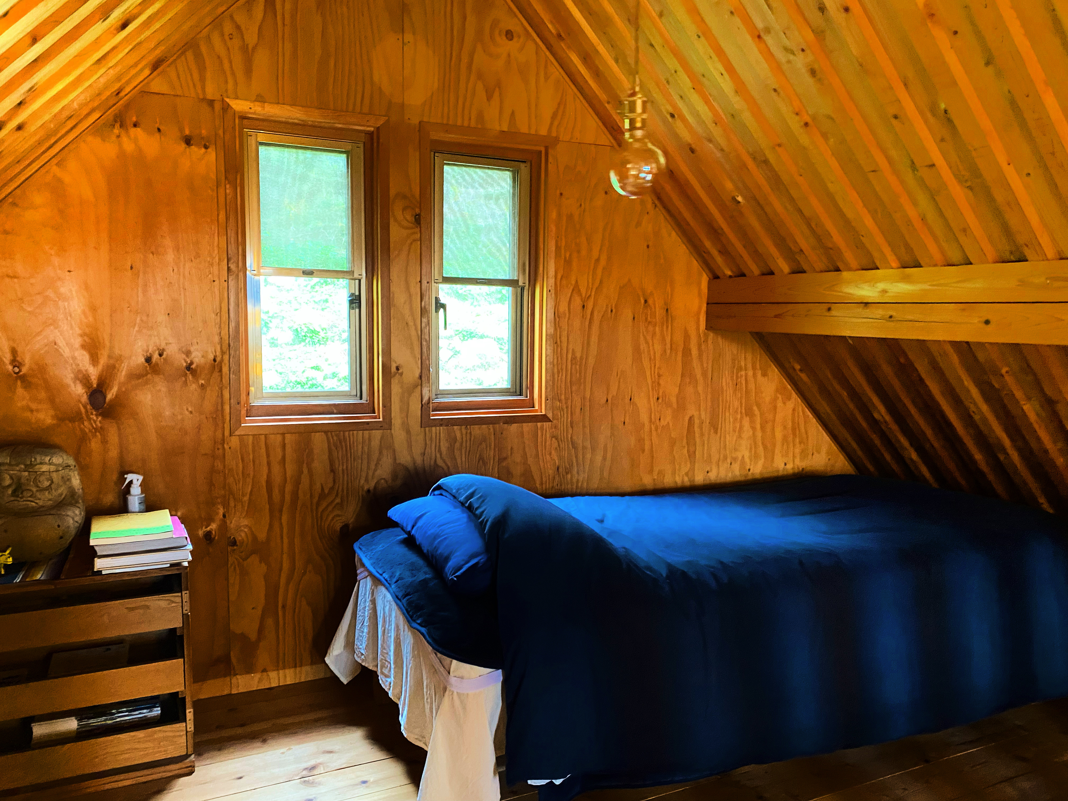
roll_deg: -2.0
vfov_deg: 53.1
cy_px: 400
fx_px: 802
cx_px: 534
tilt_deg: -6.1
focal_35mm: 26
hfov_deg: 67.3
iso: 640
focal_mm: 4.25
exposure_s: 1/30
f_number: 1.8
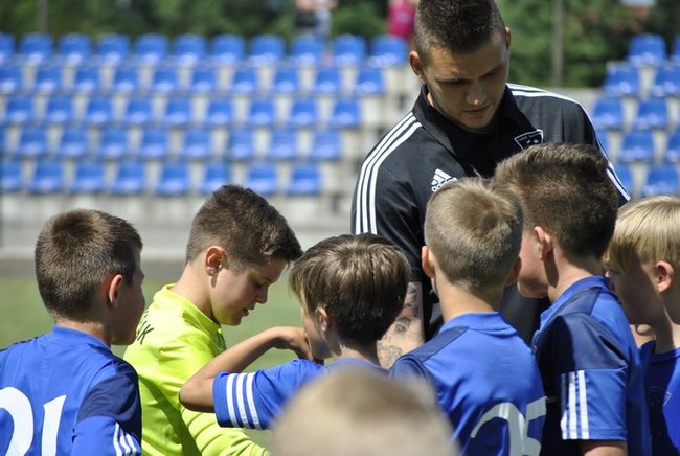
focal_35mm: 262
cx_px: 340
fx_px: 4967
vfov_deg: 5.3
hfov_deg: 7.8
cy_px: 228
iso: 200
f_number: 5.3
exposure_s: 1/800
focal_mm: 175
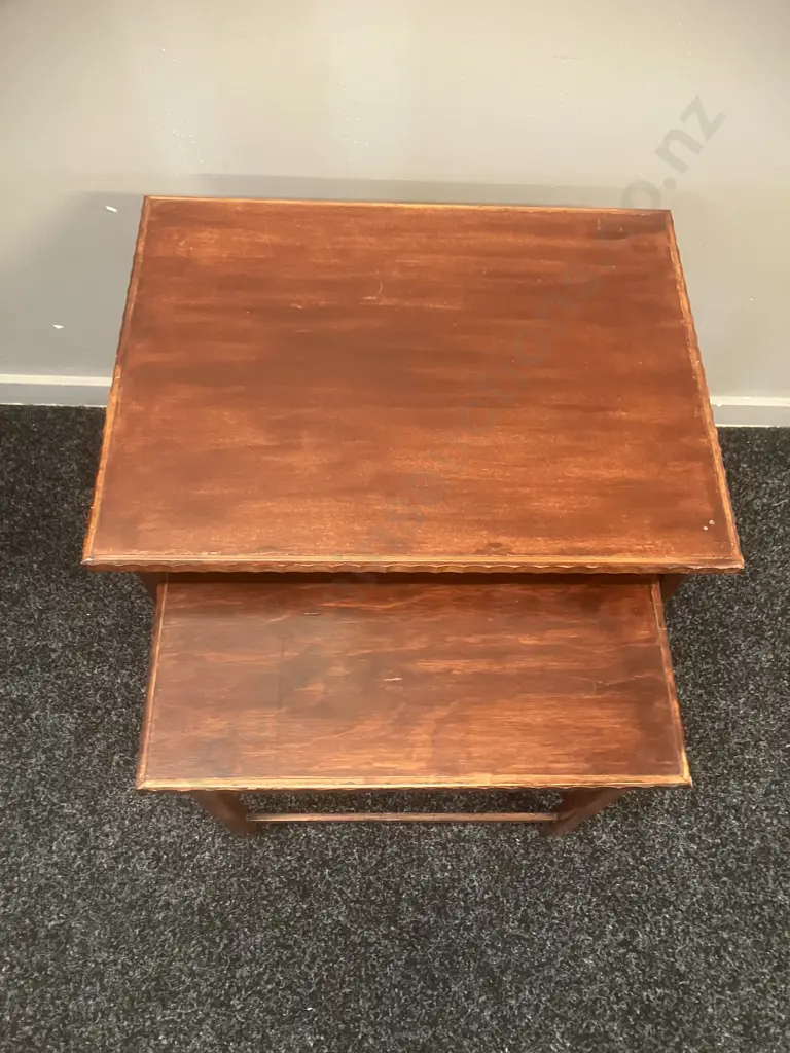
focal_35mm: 28
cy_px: 526
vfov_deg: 63.4
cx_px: 395
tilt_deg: -61.9
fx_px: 852
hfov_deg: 49.7
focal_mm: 3.99
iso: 320
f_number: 1.8
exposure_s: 1/25
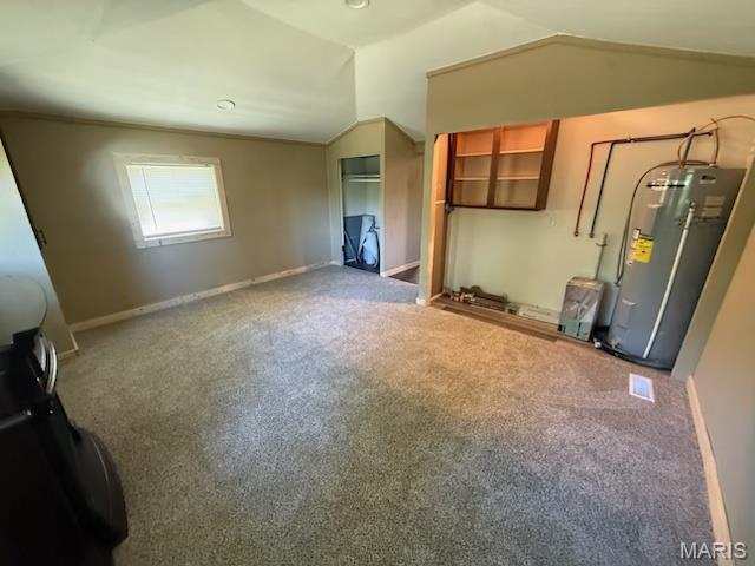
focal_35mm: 14
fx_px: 305
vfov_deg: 85.7
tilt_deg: -17.2
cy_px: 283
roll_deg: +0.6
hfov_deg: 102.1
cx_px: 378
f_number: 2.2
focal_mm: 2.22
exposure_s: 1/60
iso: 640
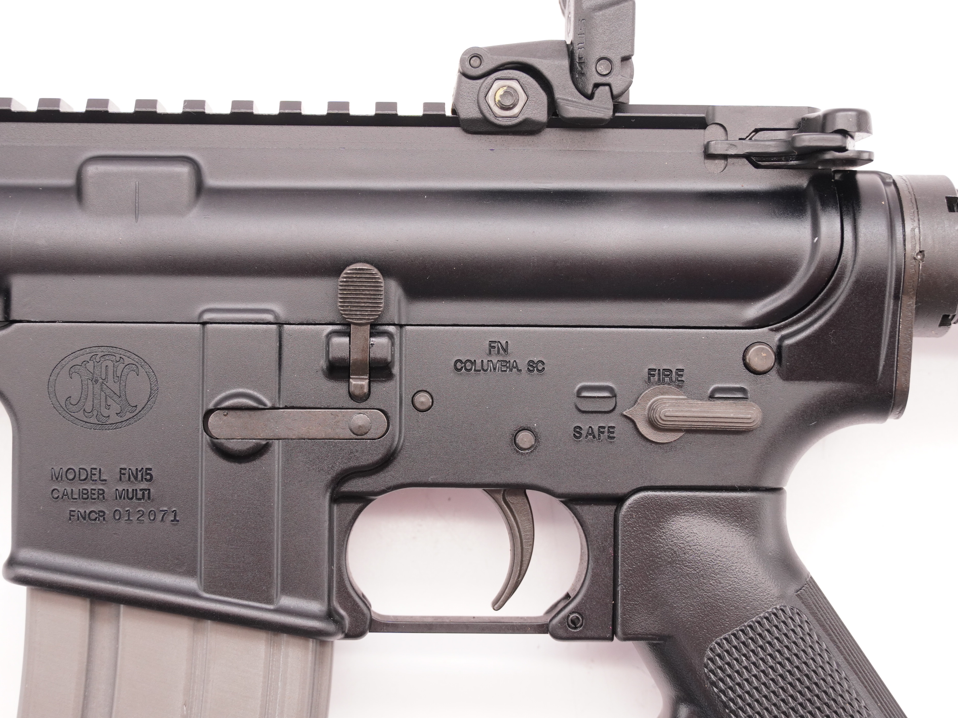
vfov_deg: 20.9
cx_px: 441
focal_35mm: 71
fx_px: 1952
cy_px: 356
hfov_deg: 27.6
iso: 1000
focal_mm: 43
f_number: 5.6
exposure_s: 1/125
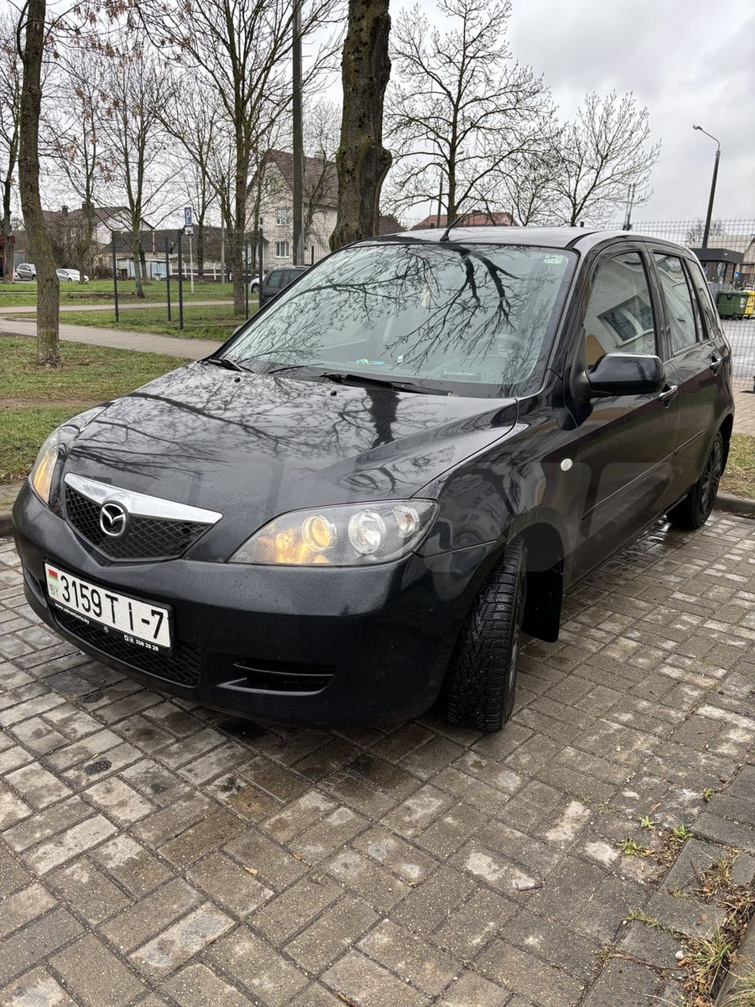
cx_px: 378
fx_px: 756
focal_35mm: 26
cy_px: 504
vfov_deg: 67.3
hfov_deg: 53.1
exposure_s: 1/288
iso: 50
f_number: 1.6
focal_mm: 5.96
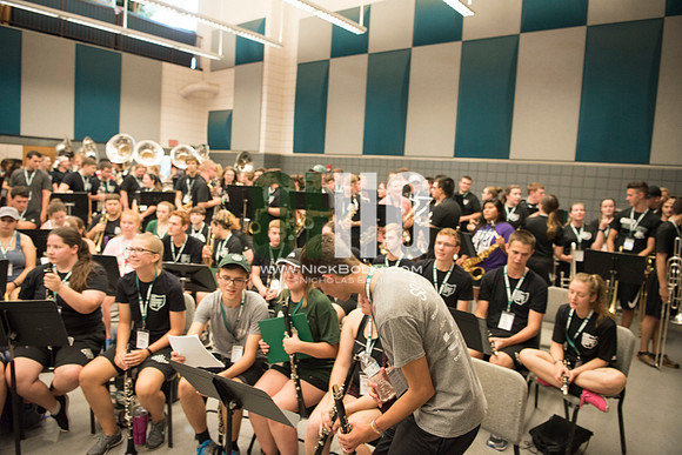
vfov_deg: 53.2
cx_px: 341
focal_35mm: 24
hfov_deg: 73.7
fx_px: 455
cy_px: 228
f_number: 3.2
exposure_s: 1/200
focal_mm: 24
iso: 2500
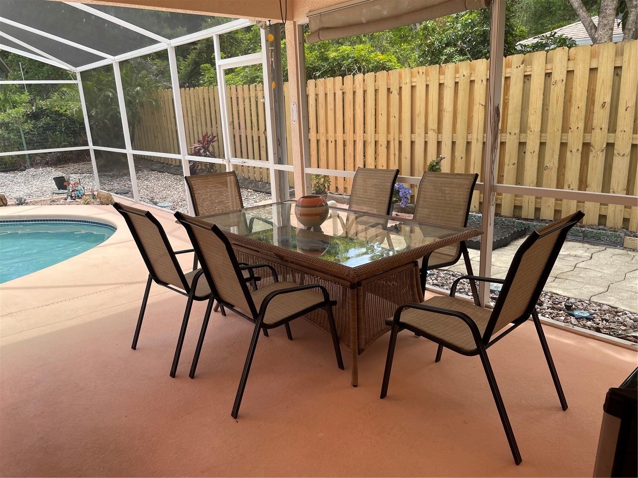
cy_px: 239
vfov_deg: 53.1
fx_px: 479
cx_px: 319
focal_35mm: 26
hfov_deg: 67.3
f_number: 1.6
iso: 32
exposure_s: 1/550
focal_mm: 4.2
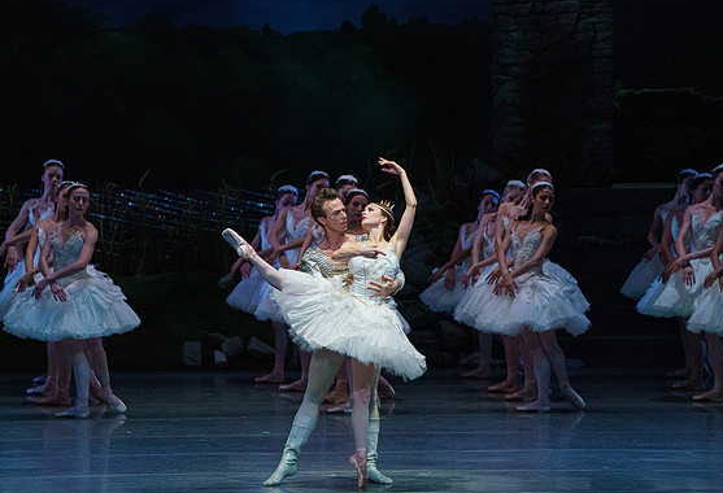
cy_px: 255
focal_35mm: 297
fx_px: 6007
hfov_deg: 6.9
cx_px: 337
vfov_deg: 4.7
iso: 8000
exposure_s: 1/250
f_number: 5.6
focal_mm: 274
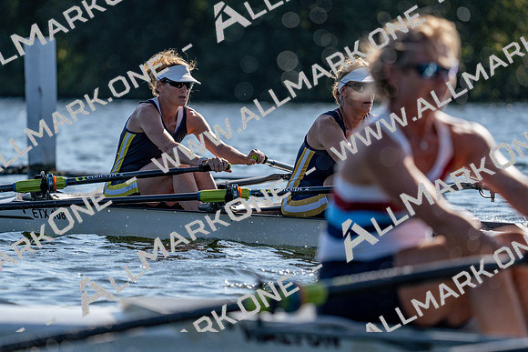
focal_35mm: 353
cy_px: 176
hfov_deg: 5.8
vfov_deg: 3.9
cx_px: 264
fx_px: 5178
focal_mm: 353
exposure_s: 1/1600
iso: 250
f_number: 6.3
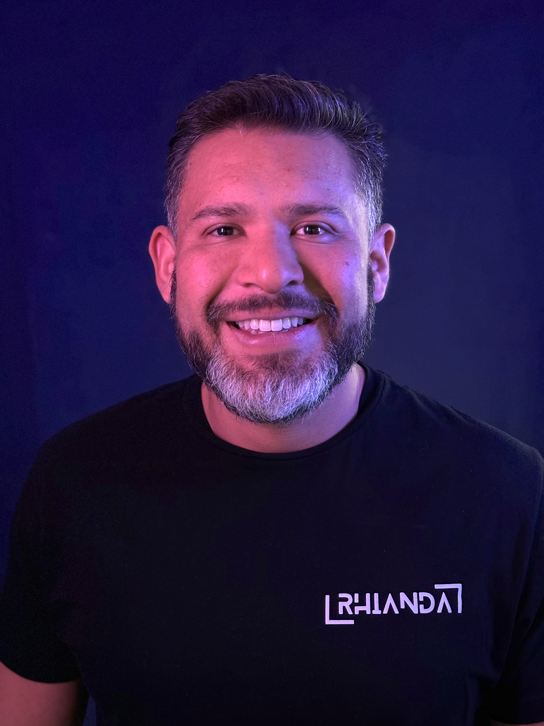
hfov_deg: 30.3
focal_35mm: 48
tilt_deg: -10.3
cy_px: 363
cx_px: 272
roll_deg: +1.4
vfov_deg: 39.7
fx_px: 1006
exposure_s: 1/40
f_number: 1.78
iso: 500
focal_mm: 6.76
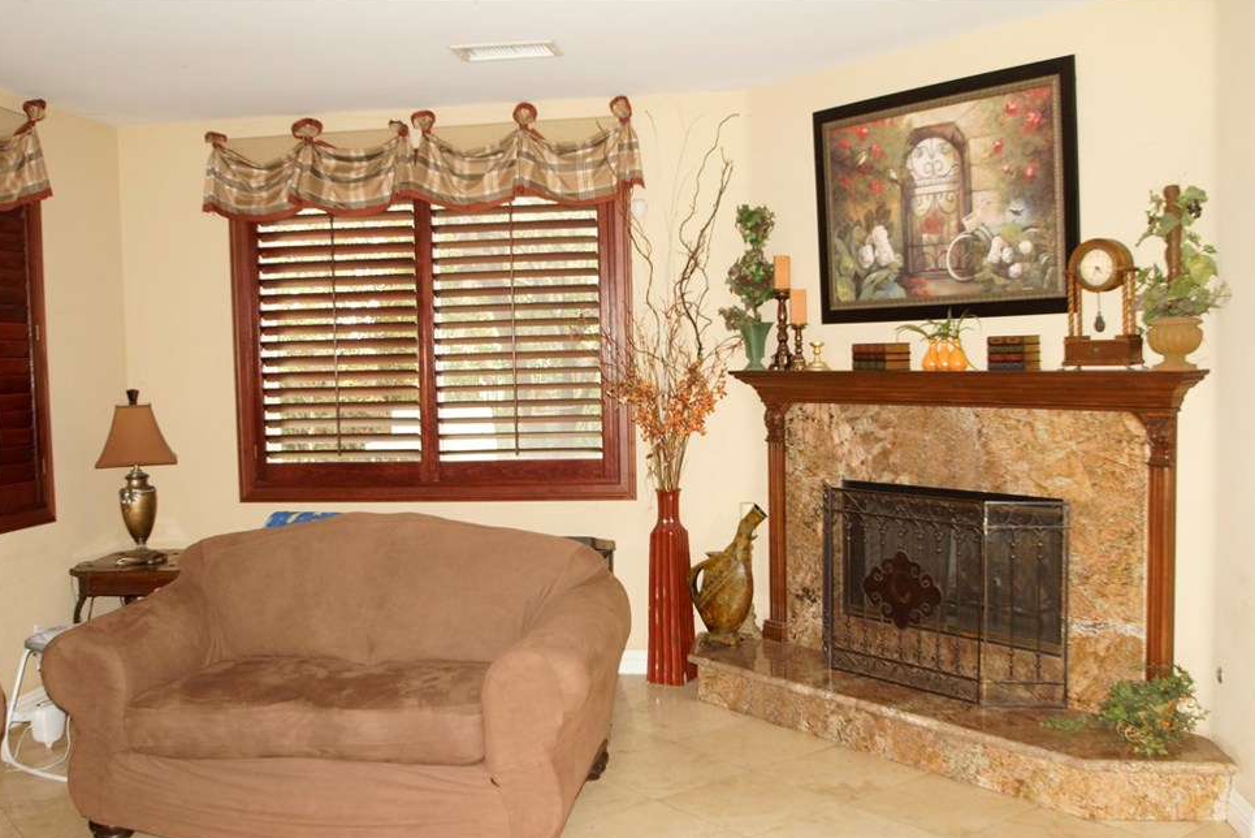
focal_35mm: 35
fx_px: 1220
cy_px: 437
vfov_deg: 37.9
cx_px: 606
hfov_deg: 54.4
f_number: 4.5
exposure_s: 1/125
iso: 640
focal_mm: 22
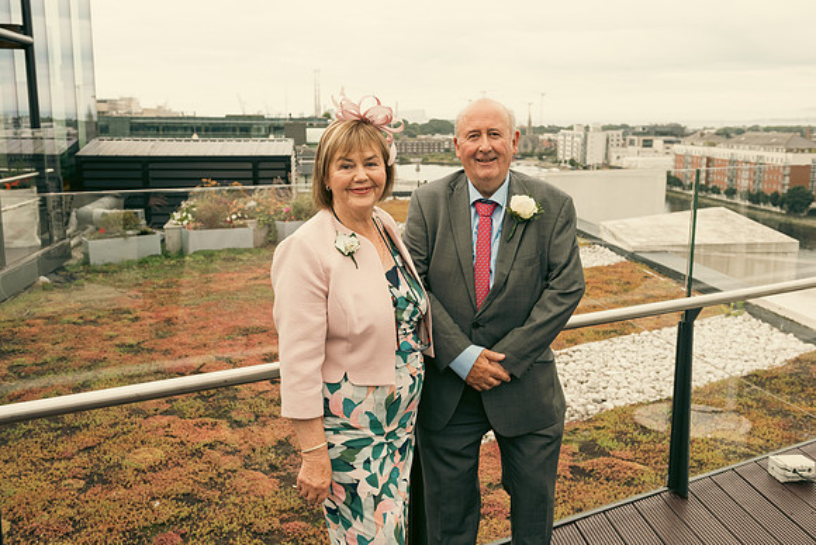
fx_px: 816
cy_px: 272
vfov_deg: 36.9
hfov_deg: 53.1
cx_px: 408
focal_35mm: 36
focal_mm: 36
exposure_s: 1/250
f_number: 6.3
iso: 320
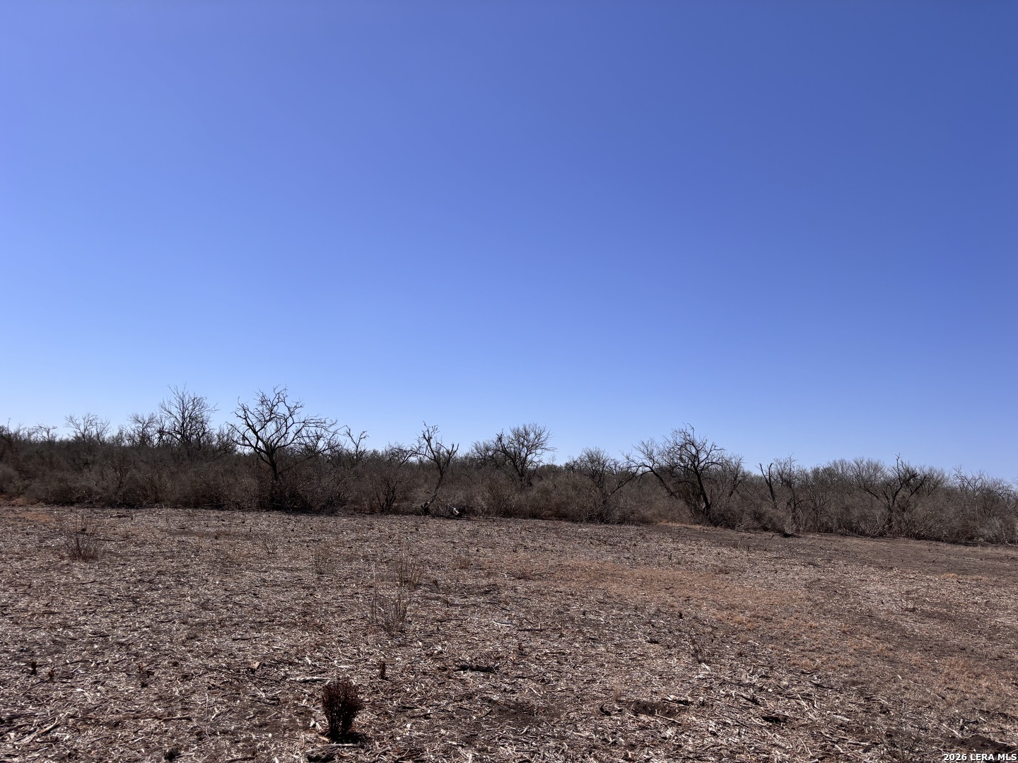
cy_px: 382
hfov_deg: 67.3
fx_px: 765
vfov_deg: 53.1
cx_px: 509
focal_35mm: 26
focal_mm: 5.96
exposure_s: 1/5952
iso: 50
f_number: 1.6
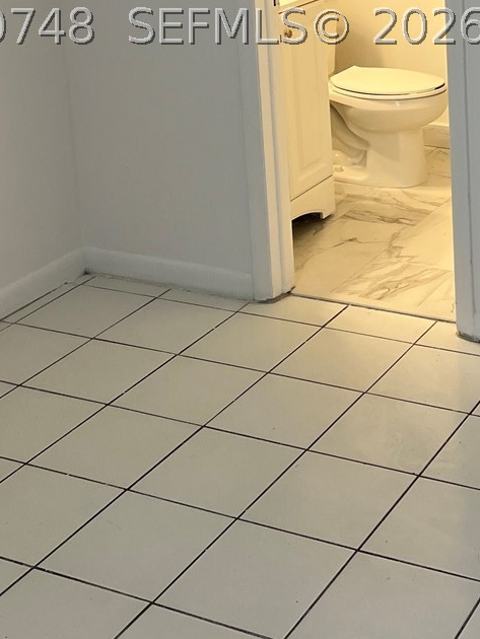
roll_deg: +1.6
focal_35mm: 66
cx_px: 426
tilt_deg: -10.7
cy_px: 26
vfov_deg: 27.9
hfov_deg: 21.8
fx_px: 1219
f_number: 1.5
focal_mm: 5.7
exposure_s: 1/120
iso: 125
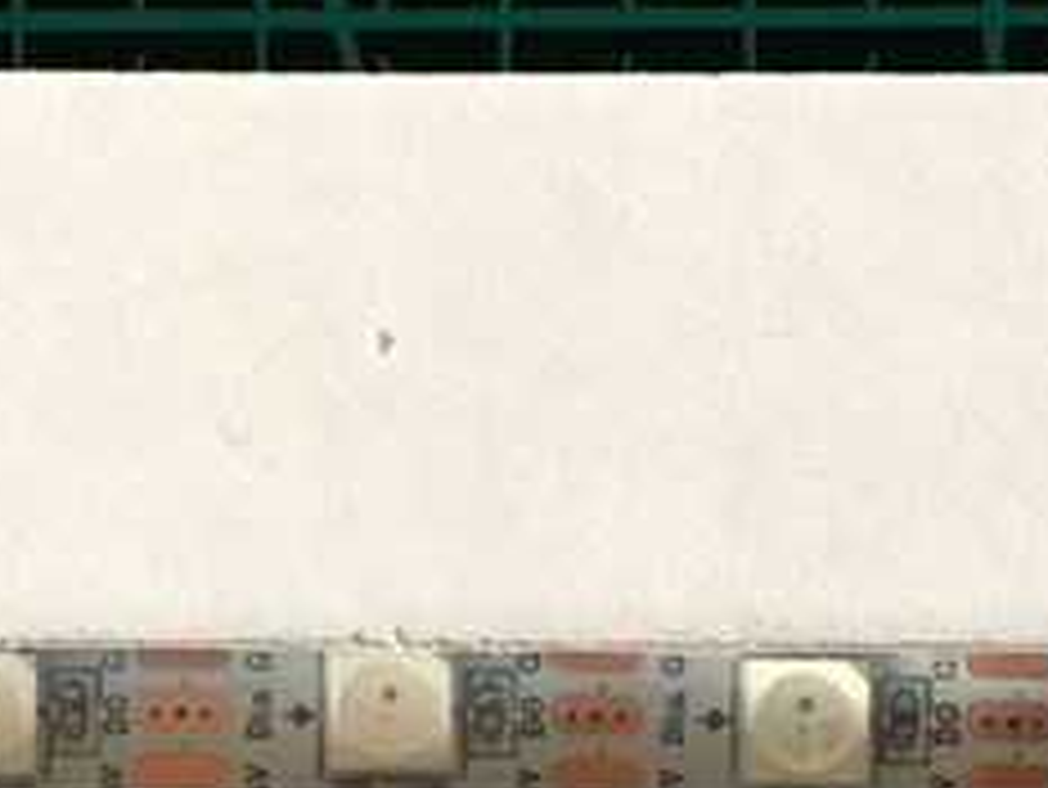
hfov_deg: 17.5
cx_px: 261
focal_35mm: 112
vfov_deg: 13.2
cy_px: 669
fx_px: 3393
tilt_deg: -88.8
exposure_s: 1/33
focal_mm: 4.15
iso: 40
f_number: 2.2
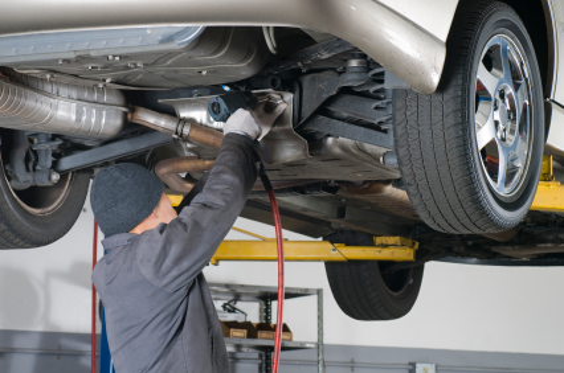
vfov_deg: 10.1
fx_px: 2110
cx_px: 282
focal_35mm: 135
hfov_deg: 15.2
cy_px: 186
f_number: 8
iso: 200
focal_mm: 90
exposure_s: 1/100
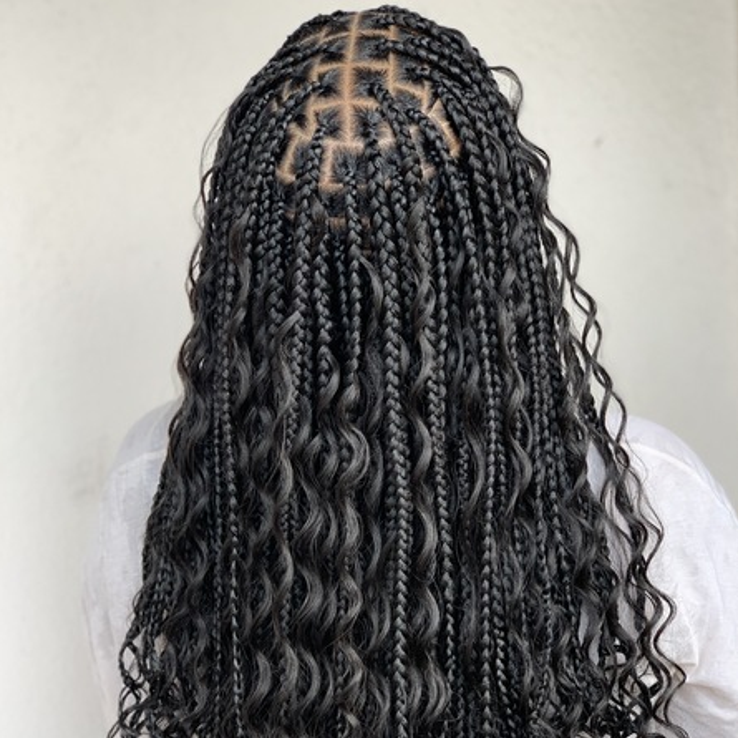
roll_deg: +3.8
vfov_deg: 27.6
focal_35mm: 62
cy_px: 469
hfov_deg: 27.7
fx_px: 1495
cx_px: 367
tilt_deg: -9.1
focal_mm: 6
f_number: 2.4
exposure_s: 1/122
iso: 32
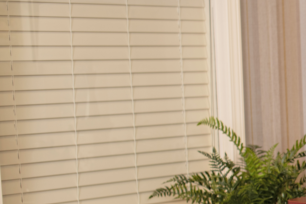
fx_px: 986
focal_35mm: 116
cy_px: 205
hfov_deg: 15.9
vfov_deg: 11.7
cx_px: 486
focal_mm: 35
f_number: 4
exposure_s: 1/100
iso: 200
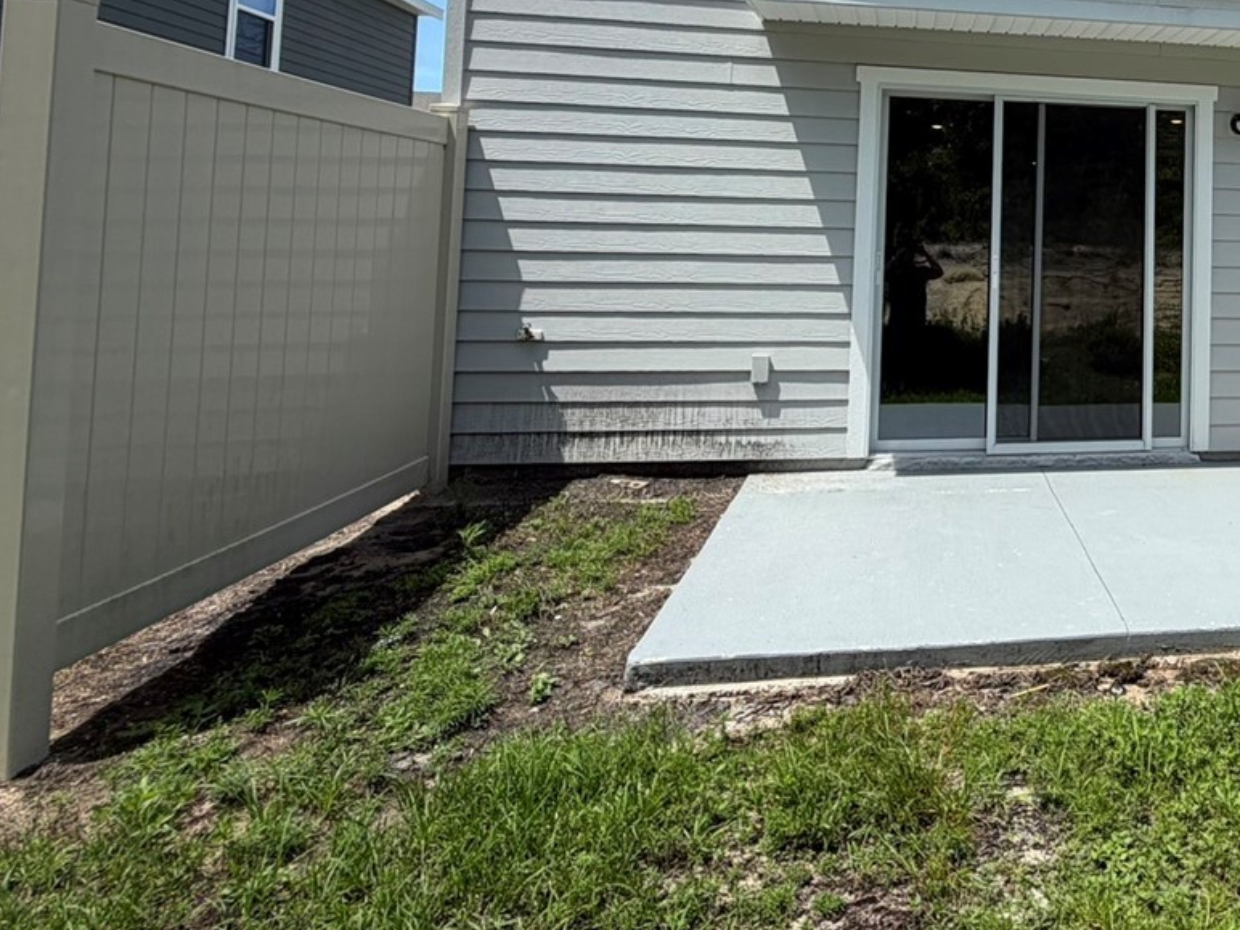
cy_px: 185
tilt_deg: +4.8
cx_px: 1137
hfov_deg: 53.2
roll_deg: -1.4
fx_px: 1039
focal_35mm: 29
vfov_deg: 45.7
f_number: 2.2
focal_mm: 2.22
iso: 20
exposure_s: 1/770
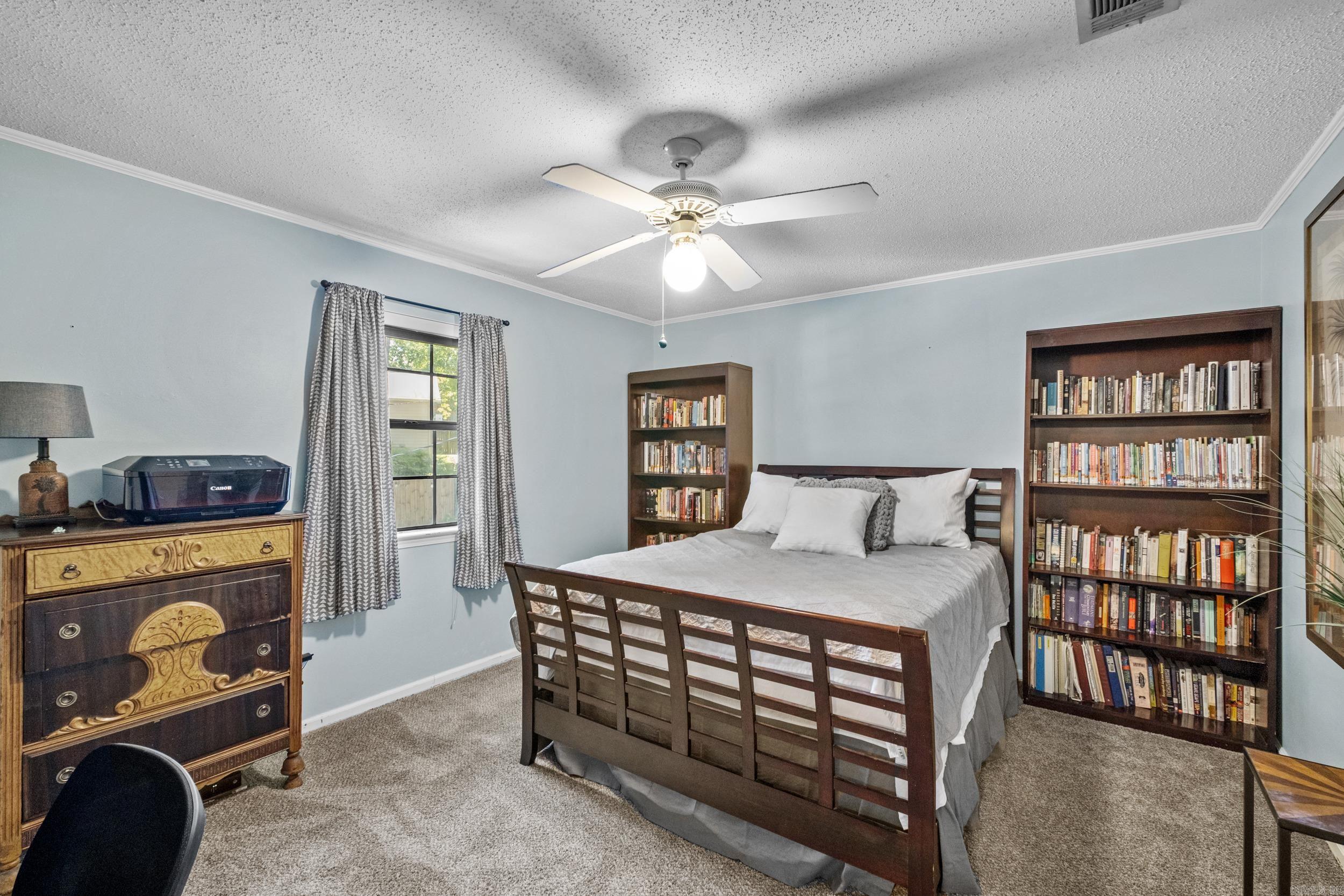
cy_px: 448
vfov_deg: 77.3
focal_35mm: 15
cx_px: 672
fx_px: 560
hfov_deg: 100.4
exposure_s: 1.5
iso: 400
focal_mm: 10
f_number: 7.1
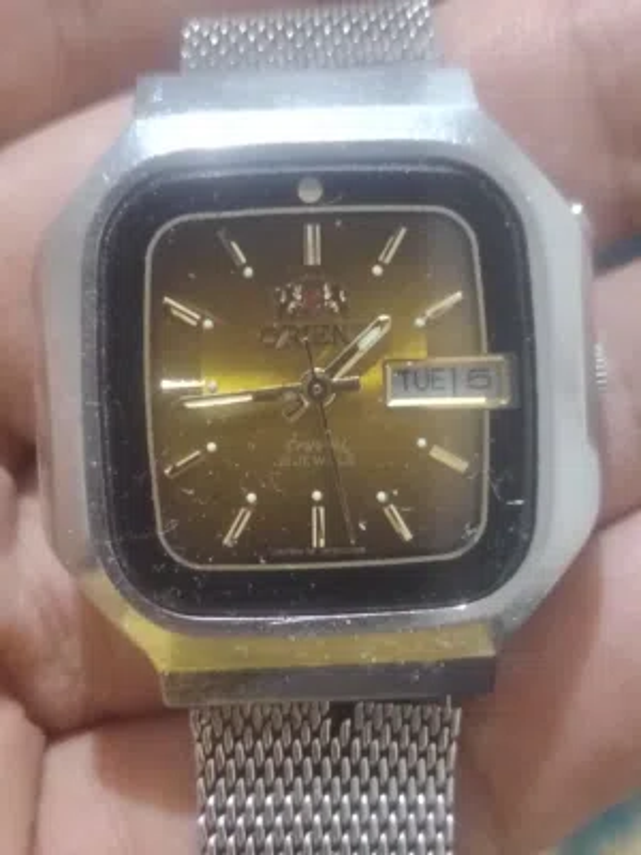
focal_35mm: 71
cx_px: 320
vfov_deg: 27.4
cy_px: 428
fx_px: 1753
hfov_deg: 20.7
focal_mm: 5.25
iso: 4119
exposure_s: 1/25
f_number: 1.75
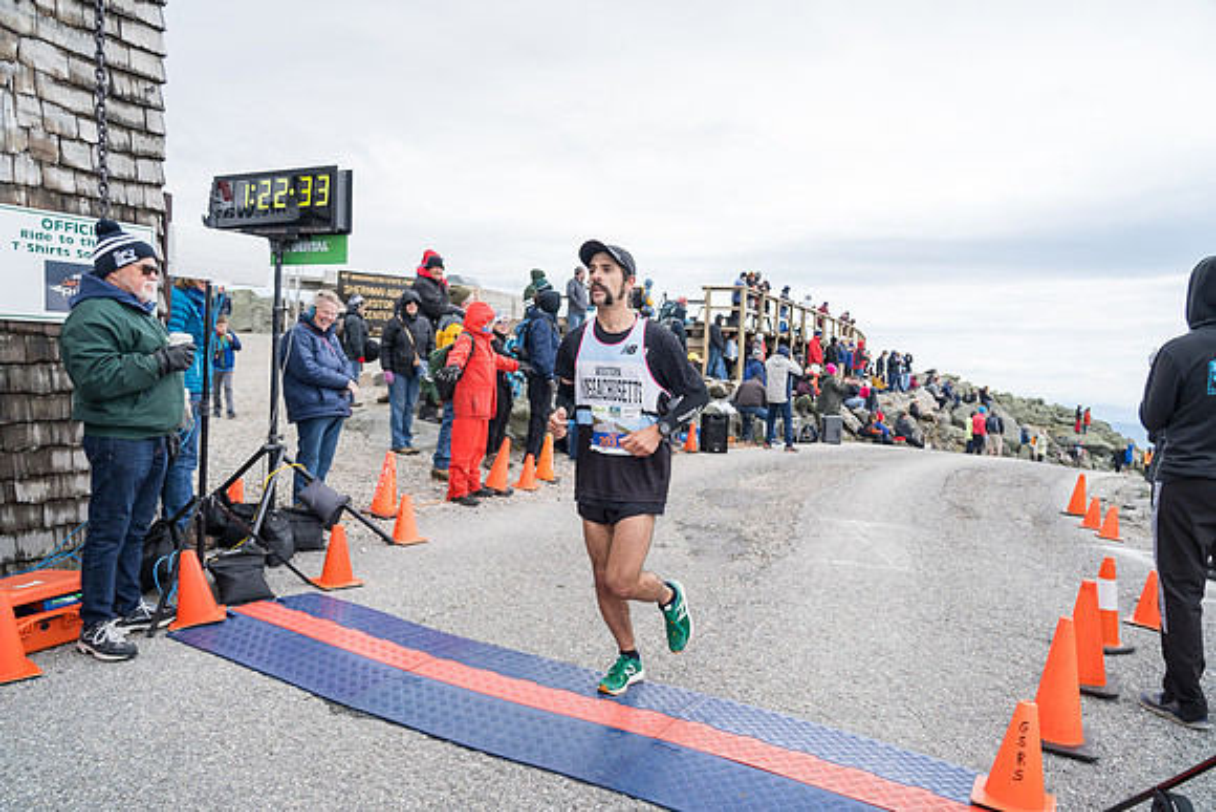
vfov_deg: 53.2
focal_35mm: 24
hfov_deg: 73.7
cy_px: 406
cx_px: 608
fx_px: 811
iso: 320
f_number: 4
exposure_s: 1/1000
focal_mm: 24
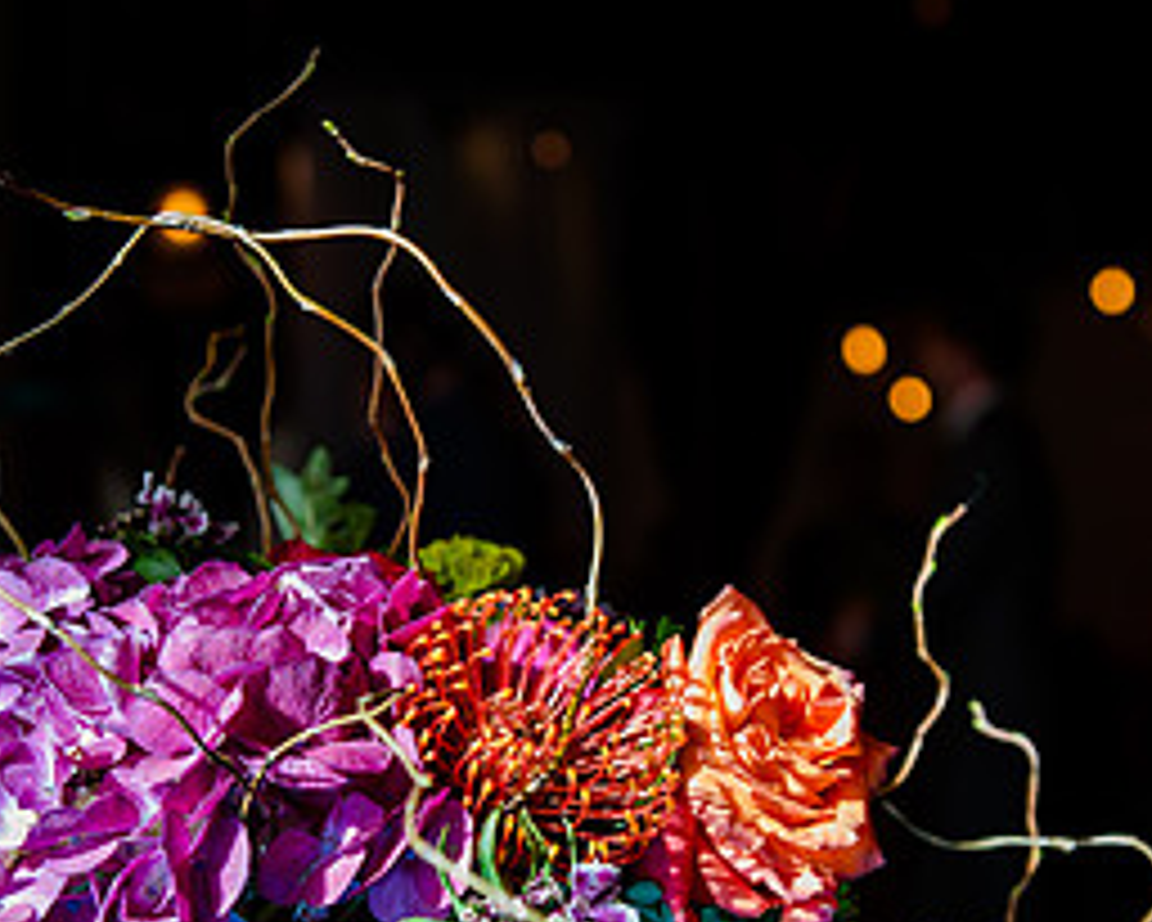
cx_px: 539
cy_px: 616
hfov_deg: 21.3
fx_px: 3070
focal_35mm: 90
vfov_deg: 17.0
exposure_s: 1/320
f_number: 4
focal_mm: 42
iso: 640
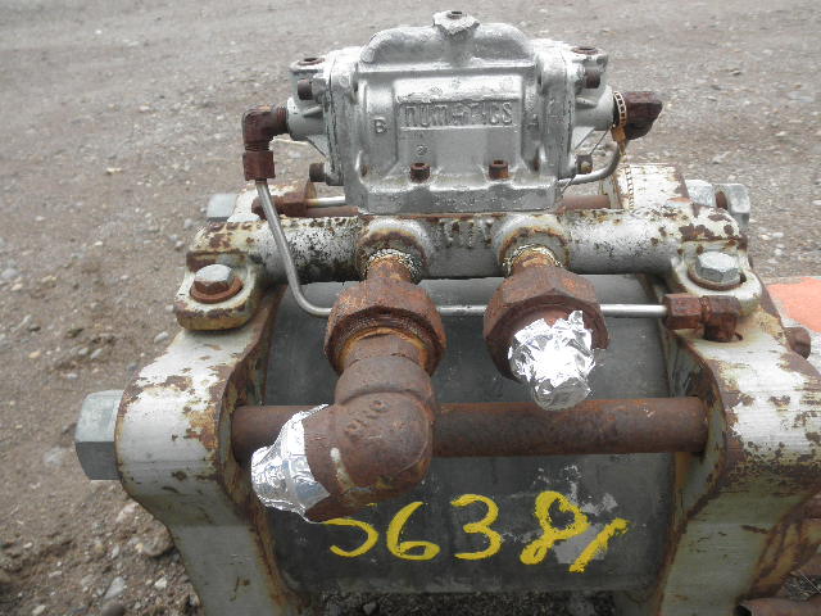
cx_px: 410
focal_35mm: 28
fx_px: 664
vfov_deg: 49.7
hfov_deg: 63.4
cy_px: 308
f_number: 3
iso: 64
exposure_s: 1/250
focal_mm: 5
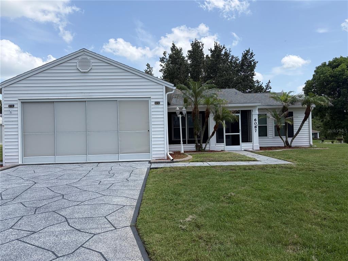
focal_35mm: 26
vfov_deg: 53.1
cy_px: 130
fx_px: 261
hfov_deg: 67.3
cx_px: 174
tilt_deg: +1.3
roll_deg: +1.5
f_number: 1.6
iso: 50
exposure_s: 1/2747
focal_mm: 5.96
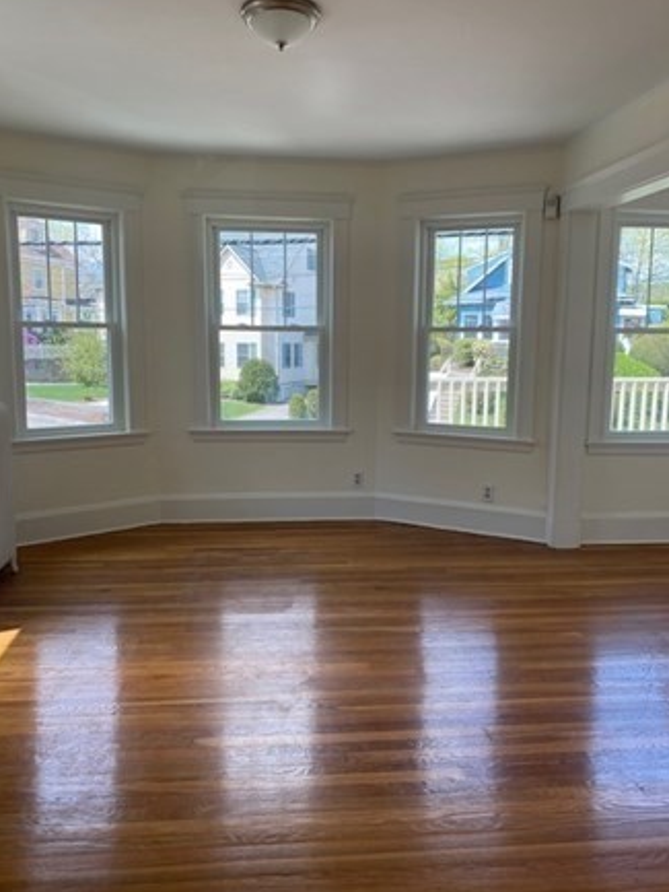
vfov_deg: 65.3
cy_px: 437
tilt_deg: -7.4
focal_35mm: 27
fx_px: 695
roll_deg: +0.8
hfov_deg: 51.4
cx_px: 327
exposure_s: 1/184
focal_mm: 4.25
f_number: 1.8
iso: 32
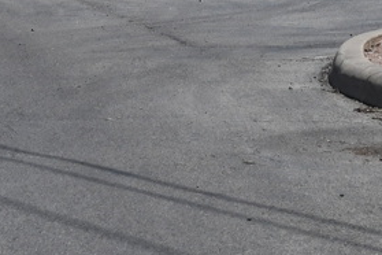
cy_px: -95
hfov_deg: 7.4
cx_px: 133
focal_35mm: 279
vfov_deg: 4.9
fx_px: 2960
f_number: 4.8
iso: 400
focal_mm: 32
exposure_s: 1/8000
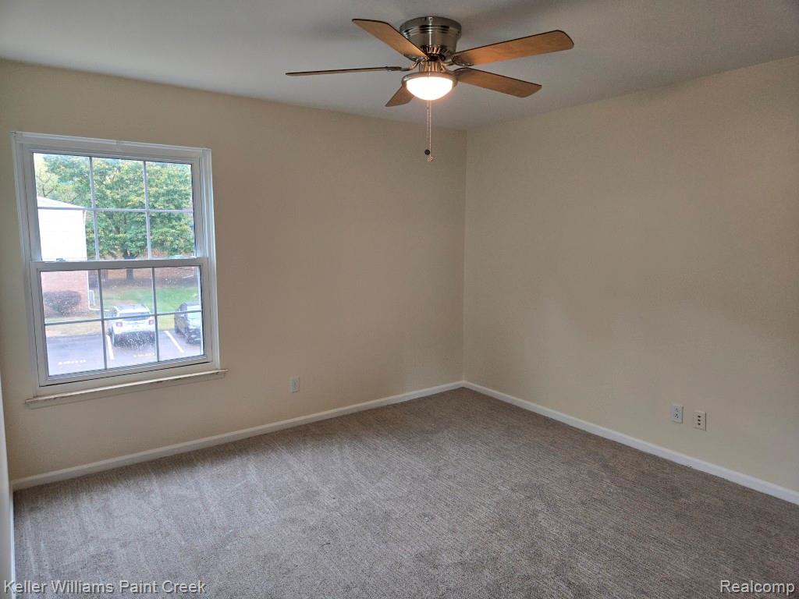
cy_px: 300
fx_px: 531
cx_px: 400
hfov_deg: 73.9
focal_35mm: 23
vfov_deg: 58.9
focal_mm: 5.4
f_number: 1.8
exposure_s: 1/60
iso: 80
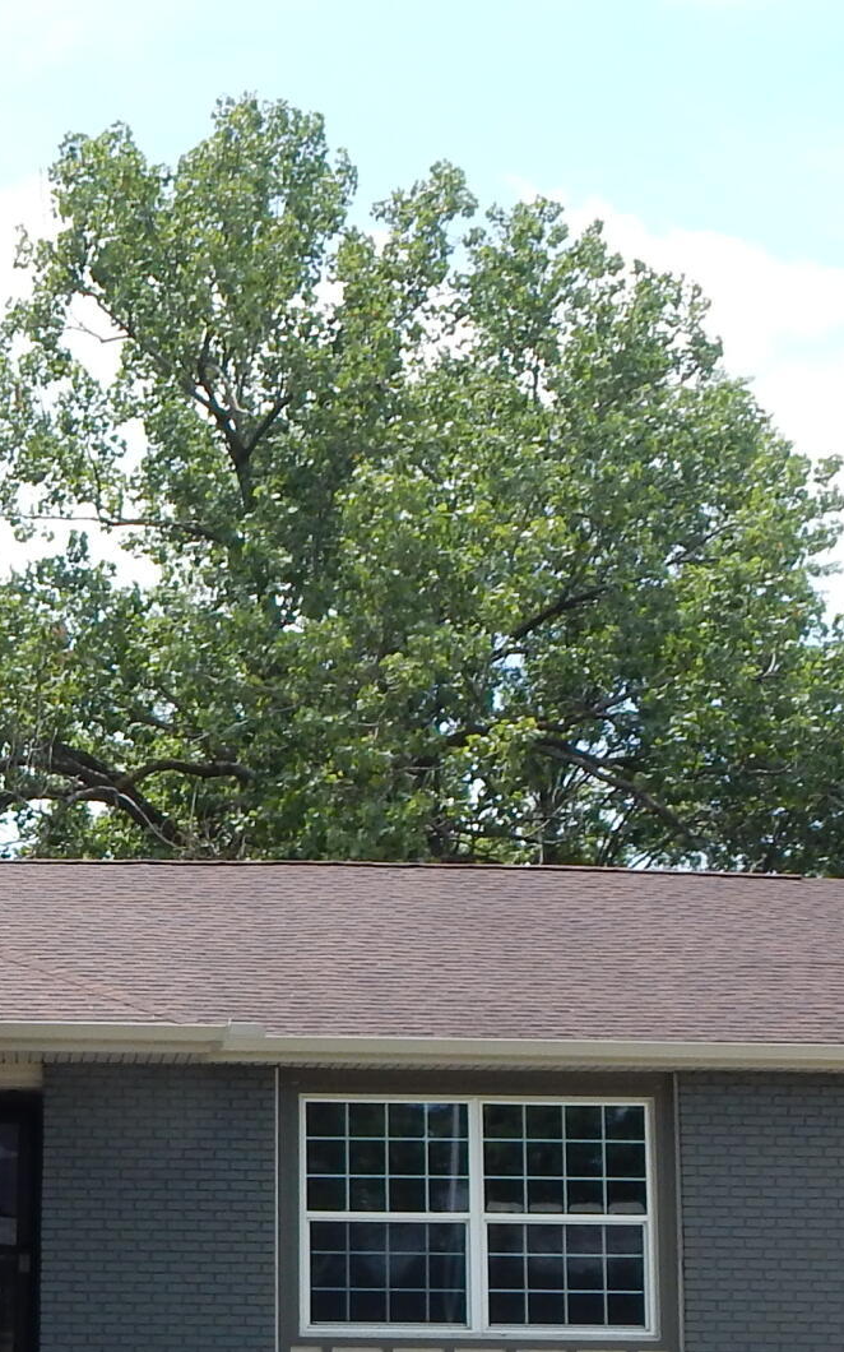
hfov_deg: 19.4
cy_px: 955
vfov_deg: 30.7
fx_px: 2430
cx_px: 88
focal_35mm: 66
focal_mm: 4
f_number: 3
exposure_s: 1/1000
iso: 125
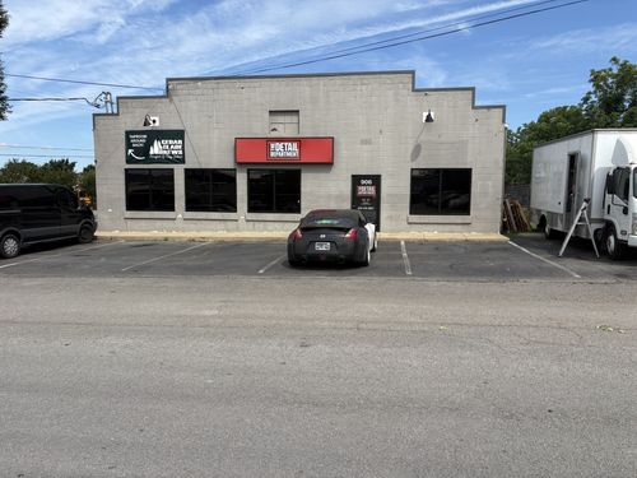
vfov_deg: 53.1
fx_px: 478
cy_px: 239
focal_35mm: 26
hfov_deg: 67.3
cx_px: 318
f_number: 1.6
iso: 50
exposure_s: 1/3623
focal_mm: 5.96
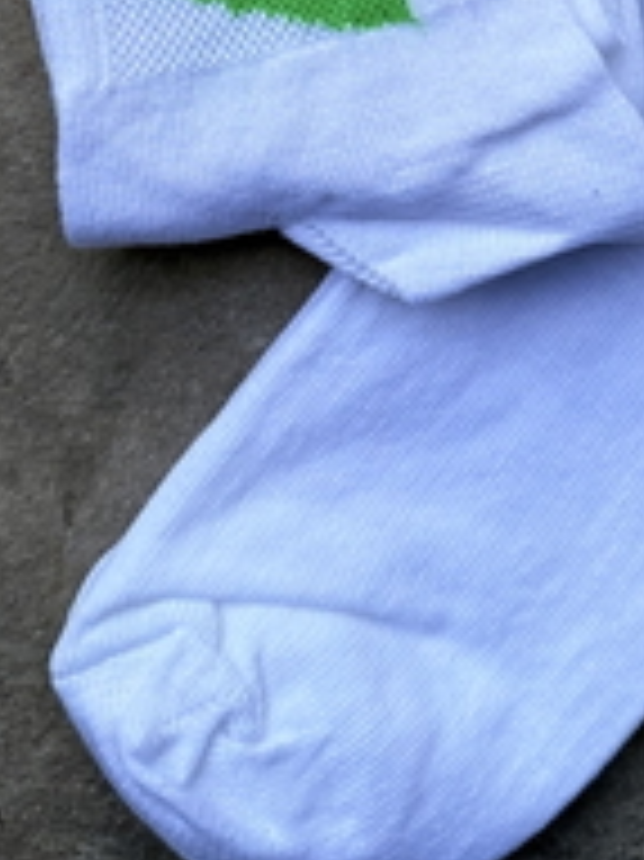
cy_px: -137
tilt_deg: -87.2
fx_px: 1664
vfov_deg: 26.2
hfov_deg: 21.6
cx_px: 518
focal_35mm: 67
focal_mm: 6.76
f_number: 1.78
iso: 320
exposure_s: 1/49
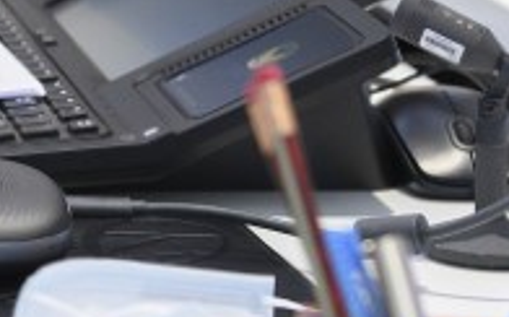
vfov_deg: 5.6
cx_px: -314
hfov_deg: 8.9
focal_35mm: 228
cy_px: -270
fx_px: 3159
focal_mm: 38
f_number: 3.5
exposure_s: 1/320
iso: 2500
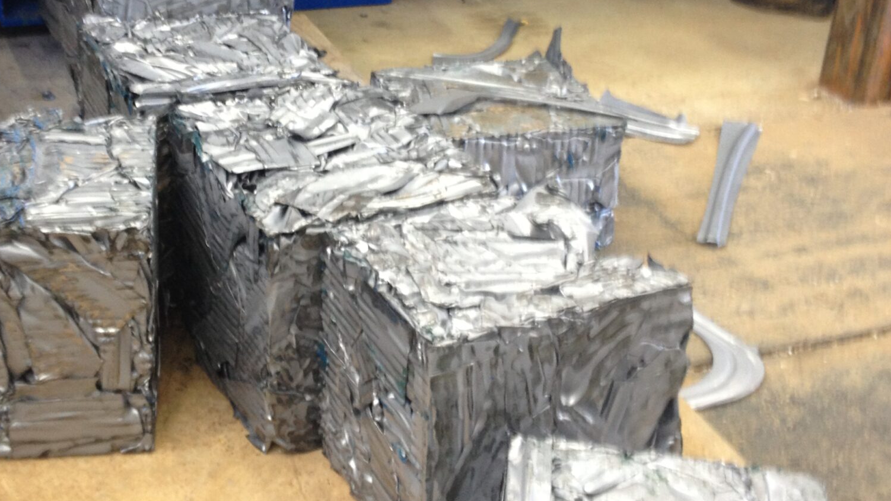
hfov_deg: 32.3
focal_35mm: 65
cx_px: 390
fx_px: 1536
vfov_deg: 18.5
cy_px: 155
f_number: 2.4
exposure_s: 1/20
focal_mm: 4.28
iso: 80
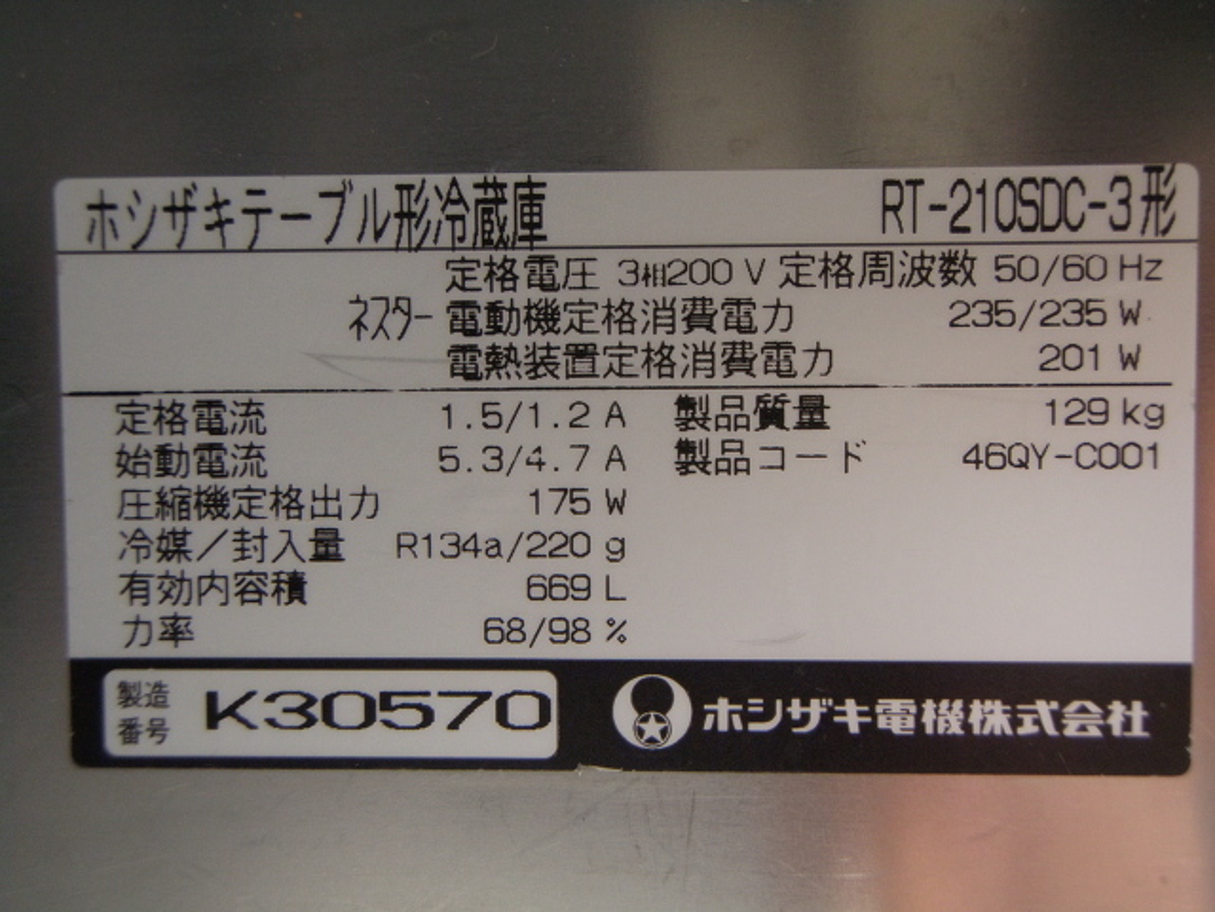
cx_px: 608
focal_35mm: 51
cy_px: 456
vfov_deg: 28.6
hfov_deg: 37.5
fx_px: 1790
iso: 250
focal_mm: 9.13
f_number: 4
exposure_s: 1/250
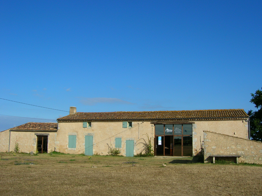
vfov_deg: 39.7
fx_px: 272
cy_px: 95
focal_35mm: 36
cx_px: 137
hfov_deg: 51.3
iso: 50
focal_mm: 5.7
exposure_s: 1/806
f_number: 4.9
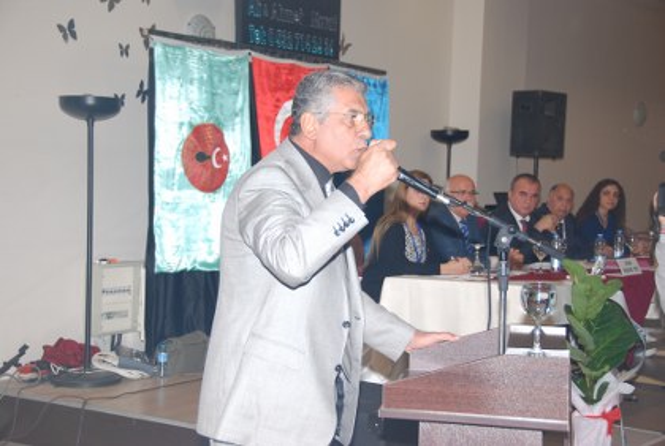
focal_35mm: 60
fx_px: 1111
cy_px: 223
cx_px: 332
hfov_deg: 33.3
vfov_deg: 22.7
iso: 200
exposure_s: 1/60
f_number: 4.5
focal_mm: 40
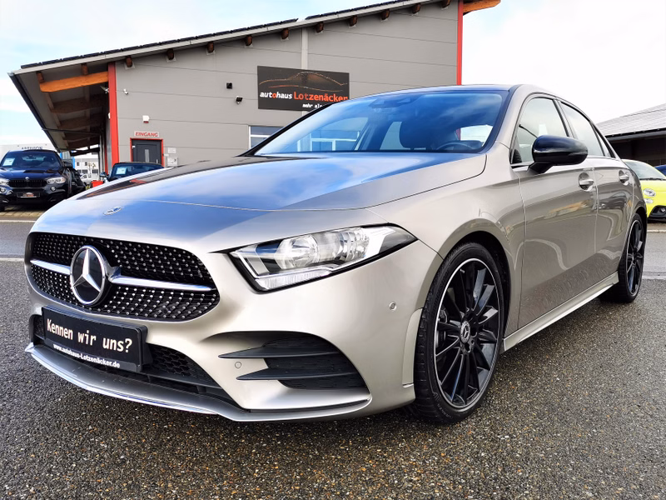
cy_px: 250
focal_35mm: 31
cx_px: 333
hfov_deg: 58.4
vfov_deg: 45.4
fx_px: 596
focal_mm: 5.58
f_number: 1.8
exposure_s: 1/1006
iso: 50
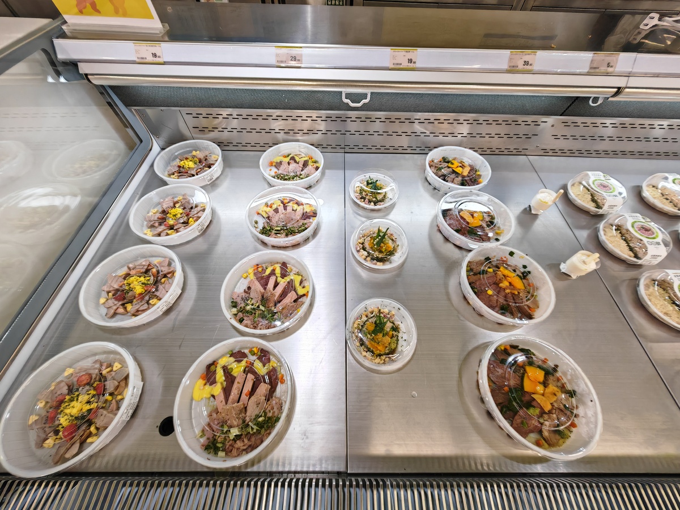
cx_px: 340
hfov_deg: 106.2
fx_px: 255
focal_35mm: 13
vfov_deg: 89.9
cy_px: 255
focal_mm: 1.82
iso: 200
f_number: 2
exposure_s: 1/100
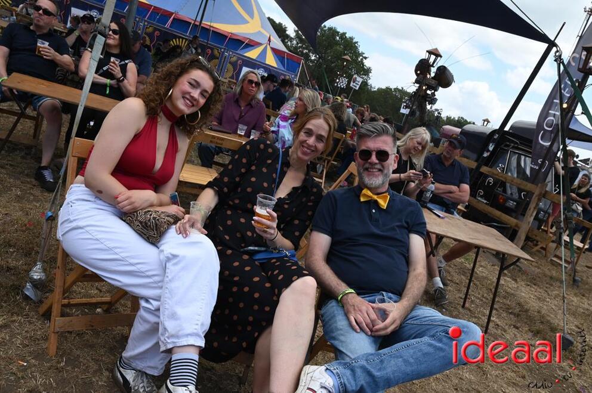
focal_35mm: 29
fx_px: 476
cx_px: 296
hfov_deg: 63.7
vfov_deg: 44.9
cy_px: 196
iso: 500
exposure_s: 1/400
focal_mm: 29
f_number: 10
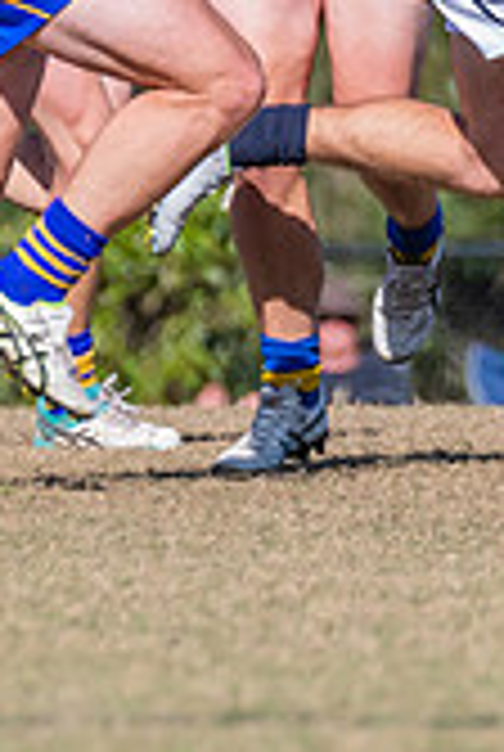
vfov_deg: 1.3
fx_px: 33145
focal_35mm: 1585
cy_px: -148
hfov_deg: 0.9
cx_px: 594
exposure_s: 1/2000
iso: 800
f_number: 8
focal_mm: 360
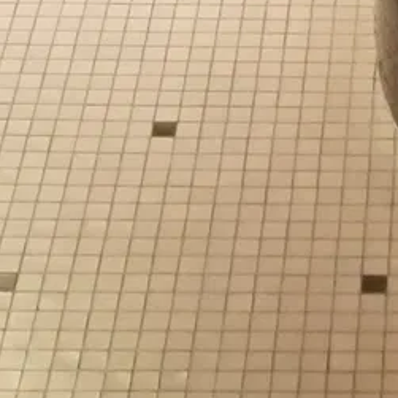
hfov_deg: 8.8
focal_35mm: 195
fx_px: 2537
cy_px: -1060
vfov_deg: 7.2
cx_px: 514
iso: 500
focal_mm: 4.25
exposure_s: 1/50
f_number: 1.7
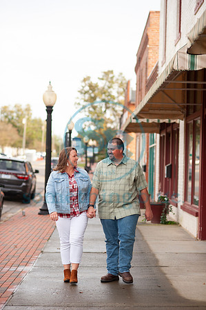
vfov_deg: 23.9
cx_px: 103
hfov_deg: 16.0
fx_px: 731
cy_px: 155
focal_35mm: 85
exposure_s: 1/800
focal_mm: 85
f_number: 2.8
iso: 200
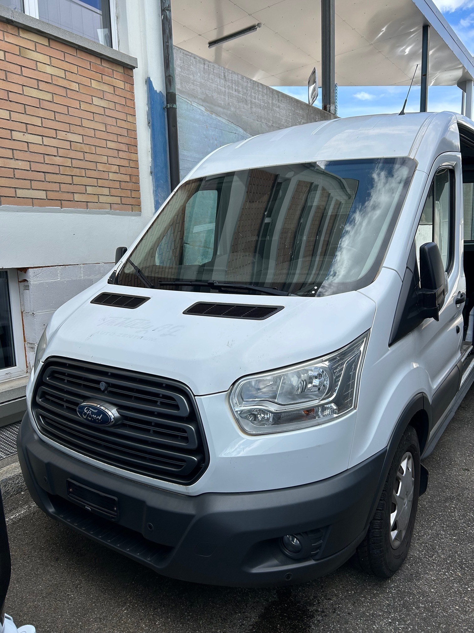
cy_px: 316
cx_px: 237
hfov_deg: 53.1
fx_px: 475
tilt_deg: -6.7
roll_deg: +1.8
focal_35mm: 26
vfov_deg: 67.3
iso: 50
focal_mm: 5.7
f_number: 1.5
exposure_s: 1/2045
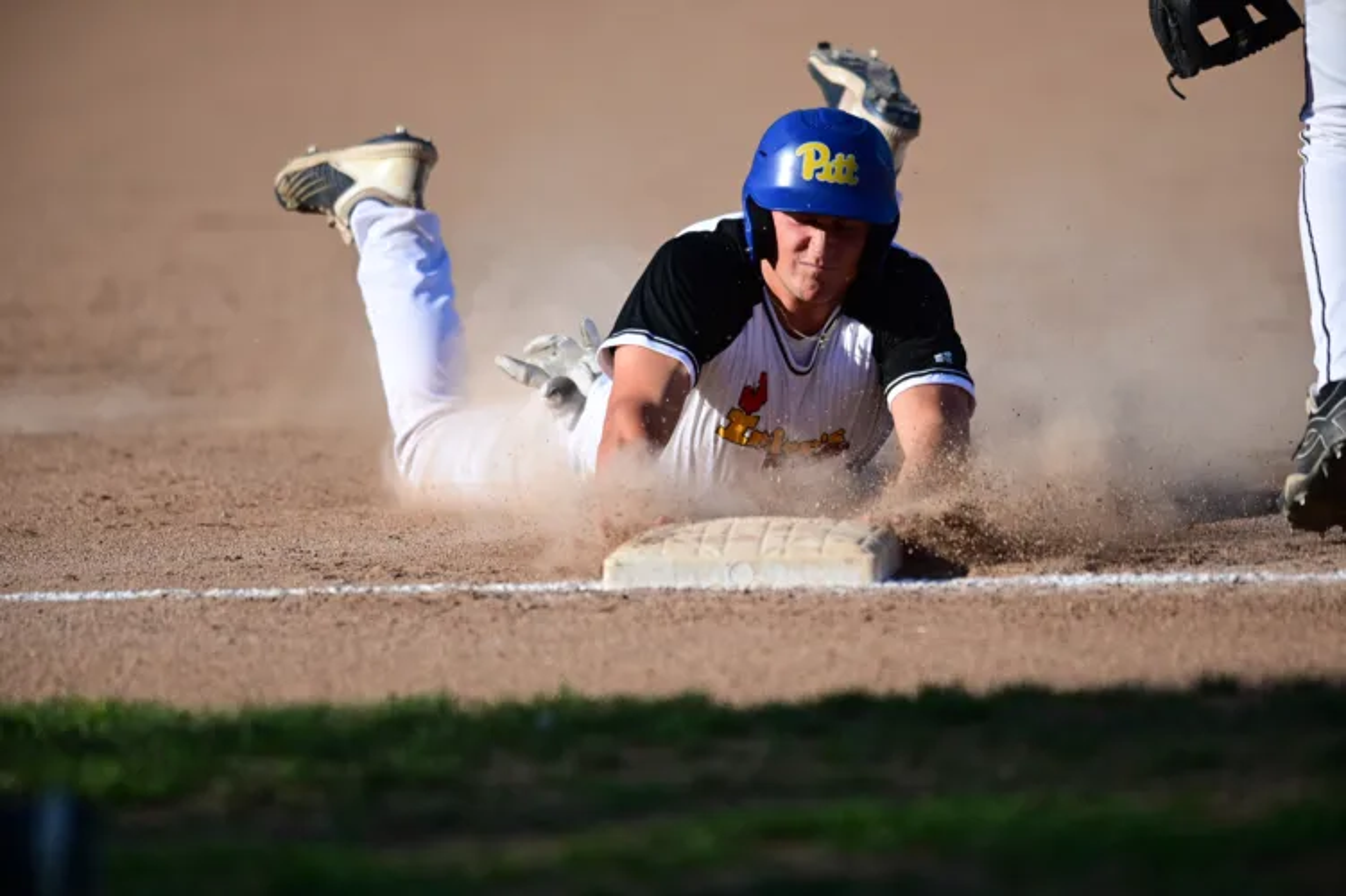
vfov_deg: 3.4
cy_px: 448
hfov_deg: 5.2
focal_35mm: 400
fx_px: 14948
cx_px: 673
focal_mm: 400
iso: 160
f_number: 4.5
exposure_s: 1/2500
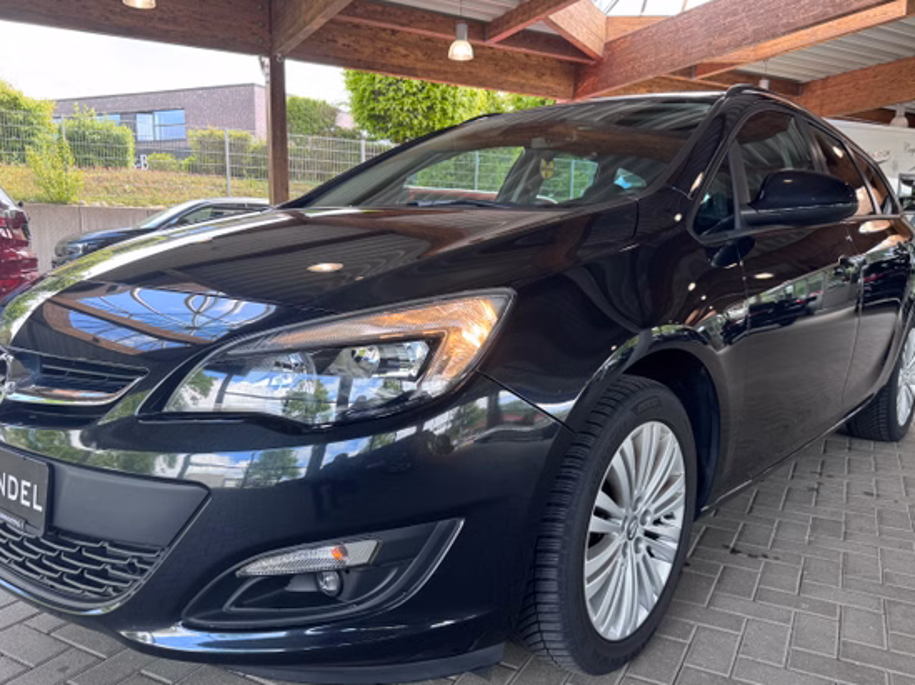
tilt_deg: -10.8
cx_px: 450
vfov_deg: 49.5
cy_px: 390
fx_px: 740
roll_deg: -1.1
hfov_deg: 63.5
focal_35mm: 28
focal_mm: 6.76
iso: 64
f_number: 1.78
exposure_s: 1/100
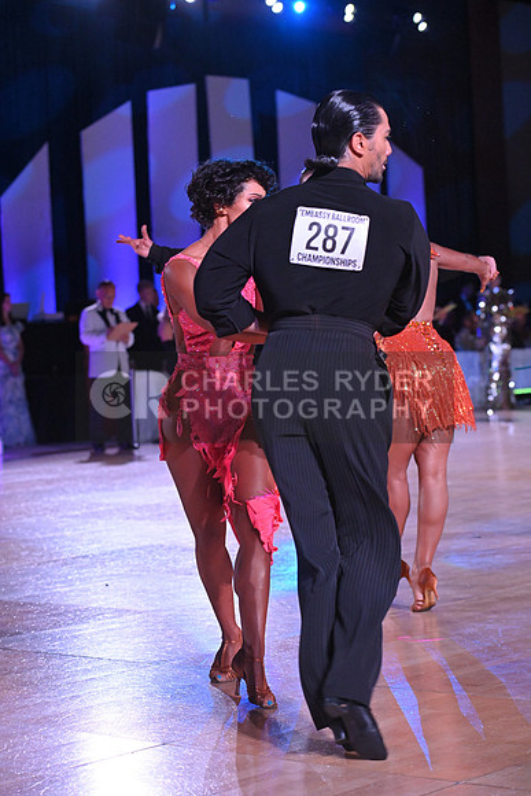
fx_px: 2100
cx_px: 266
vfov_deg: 21.5
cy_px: 398
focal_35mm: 95
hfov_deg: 14.4
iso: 4000
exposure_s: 1/500
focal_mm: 95
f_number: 5
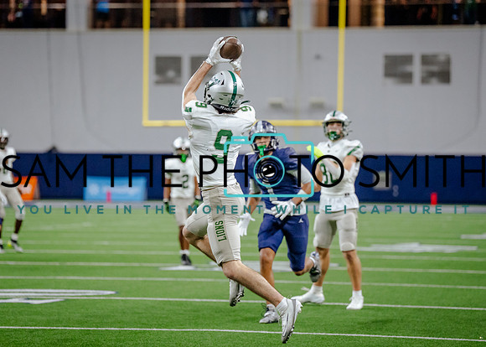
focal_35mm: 190
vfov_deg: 7.6
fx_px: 2626
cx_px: 235
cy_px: 138
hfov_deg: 10.6
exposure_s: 1/1250
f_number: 2.8
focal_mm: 149
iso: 3200
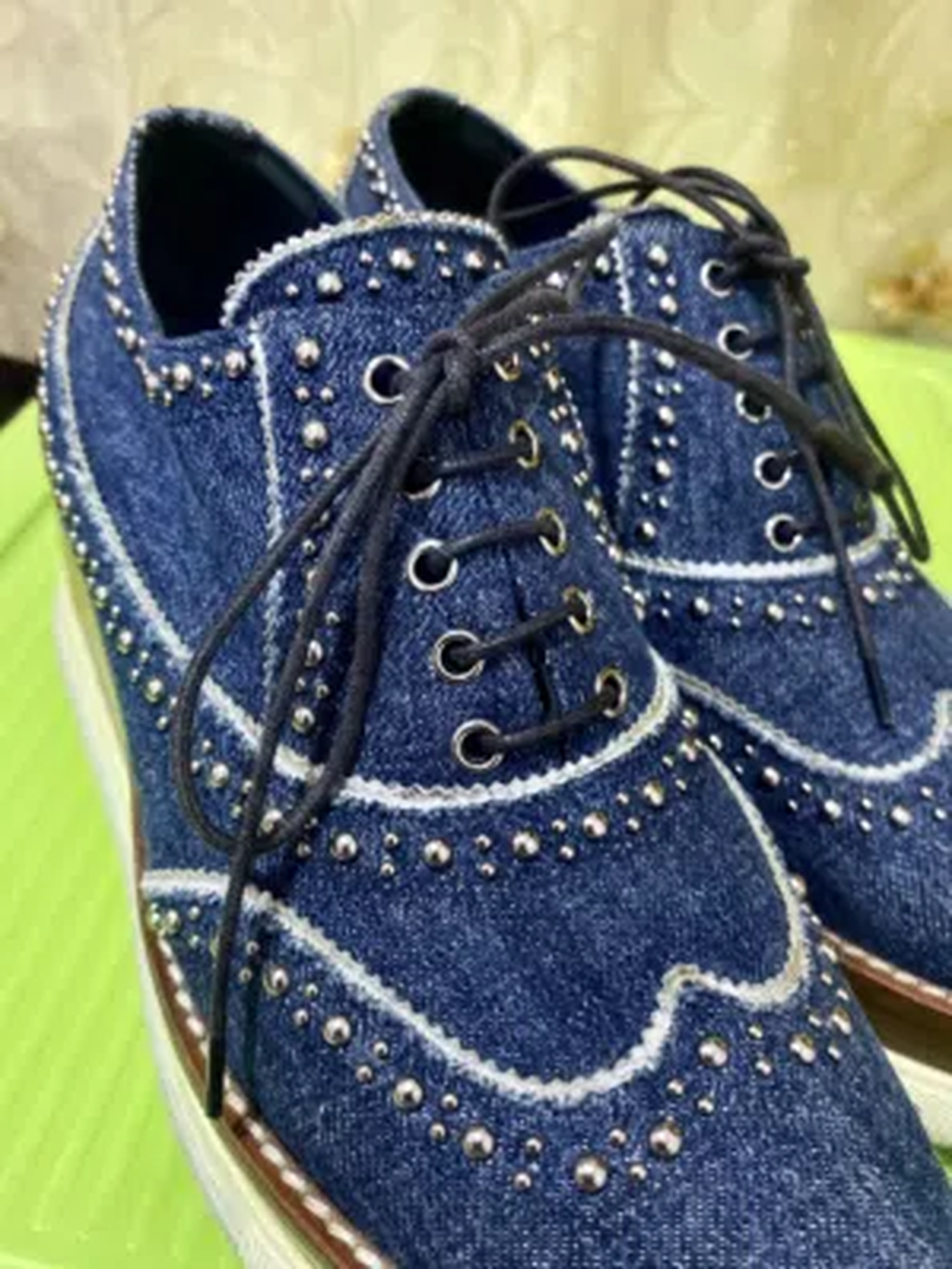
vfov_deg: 67.3
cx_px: 476
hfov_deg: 53.1
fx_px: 953
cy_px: 634
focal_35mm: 26
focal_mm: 4.25
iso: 640
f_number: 1.8
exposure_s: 1/37
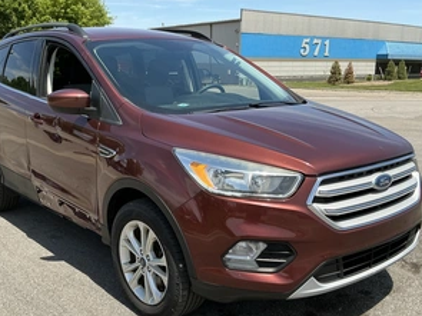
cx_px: 202
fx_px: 463
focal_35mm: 38
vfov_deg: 37.5
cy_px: 190
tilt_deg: -12.5
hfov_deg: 49.0
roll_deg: +0.1
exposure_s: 1/1377
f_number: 1.8
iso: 25
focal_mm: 3
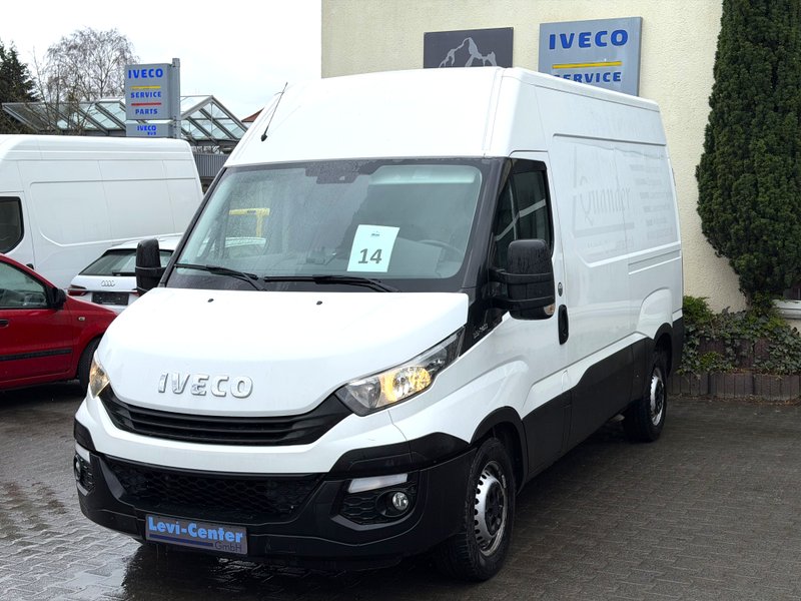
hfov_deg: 39.7
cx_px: 400
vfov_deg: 30.3
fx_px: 1111
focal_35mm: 48
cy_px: 300
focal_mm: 6.76
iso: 64
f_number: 1.78
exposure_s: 1/2033
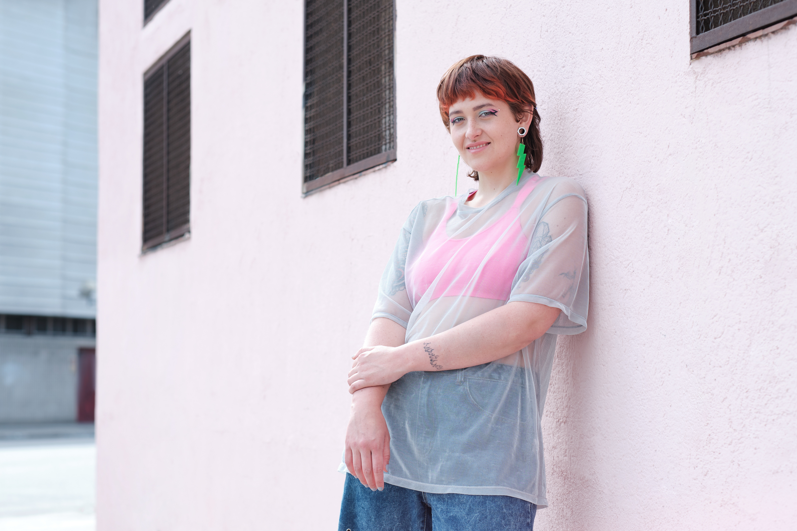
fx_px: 1860
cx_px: 398
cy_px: 266
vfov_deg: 16.3
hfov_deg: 24.2
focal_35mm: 84
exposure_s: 1/500
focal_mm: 56
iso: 160
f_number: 3.2
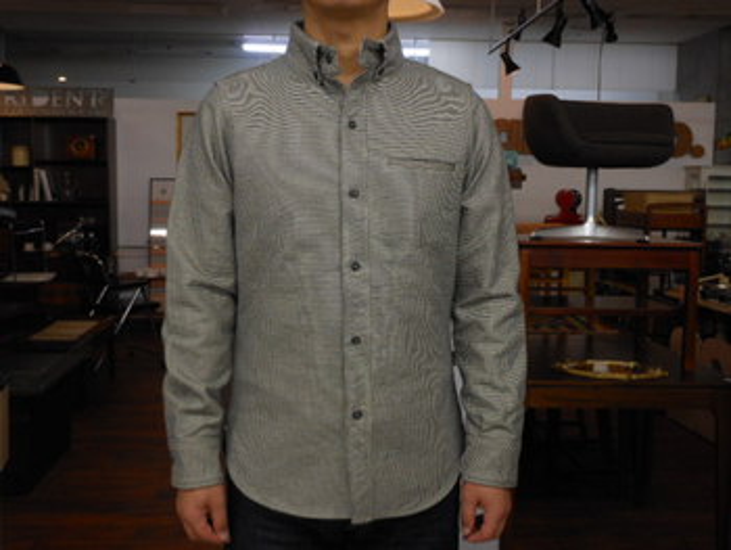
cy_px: 275
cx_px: 366
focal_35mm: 39
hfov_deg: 47.8
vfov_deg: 36.9
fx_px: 824
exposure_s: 1/30
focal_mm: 6.9
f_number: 4.3
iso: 160
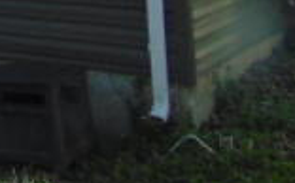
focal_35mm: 109
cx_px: -242
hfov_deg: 16.1
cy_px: -228
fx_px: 875
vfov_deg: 10.6
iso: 80
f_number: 3
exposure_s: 1/640
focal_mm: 4.5
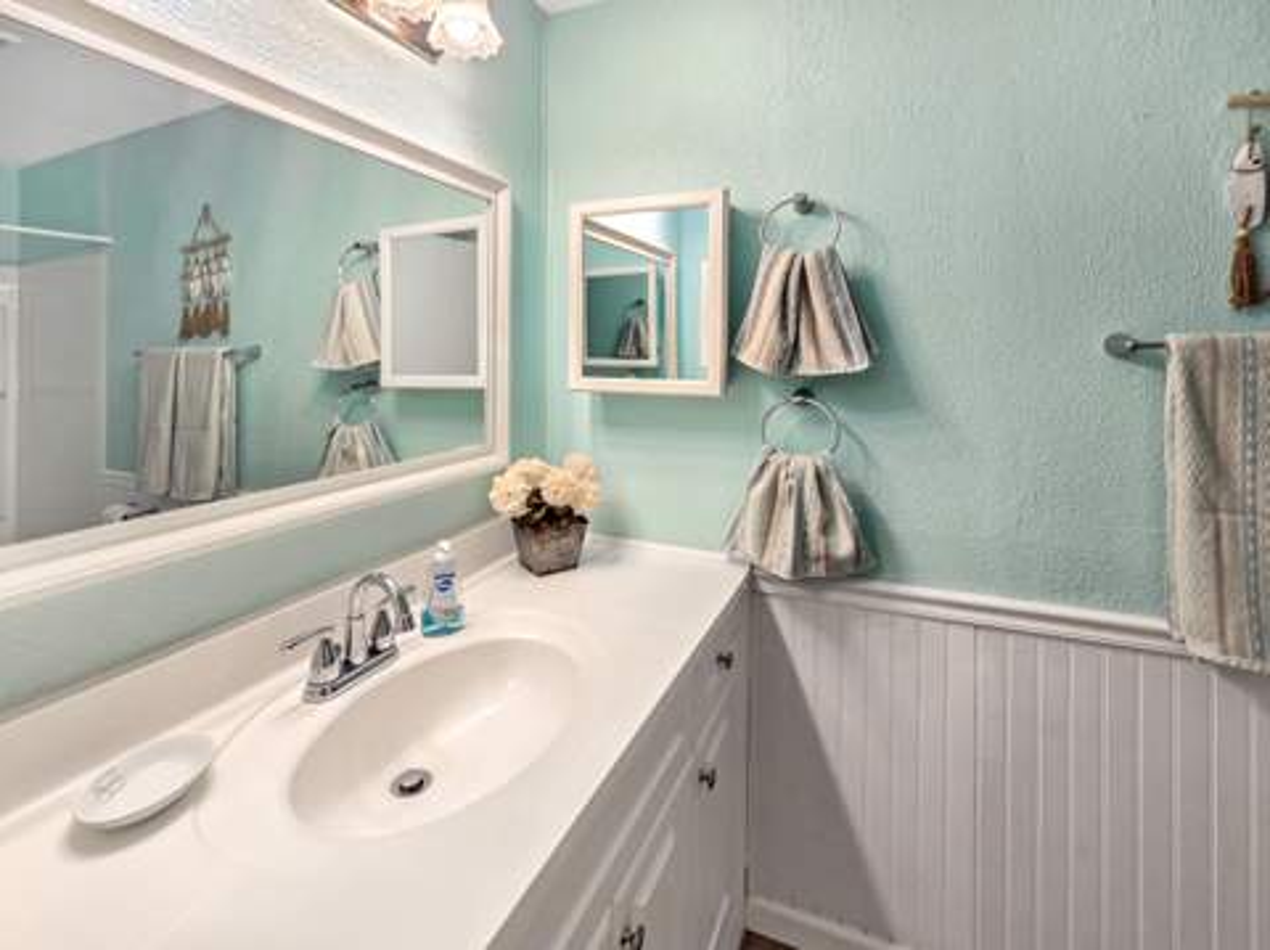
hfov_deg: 106.2
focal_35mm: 13
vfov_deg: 89.8
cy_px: 475
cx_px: 635
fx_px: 476
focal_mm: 2.2
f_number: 2.2
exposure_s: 1/120
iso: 80
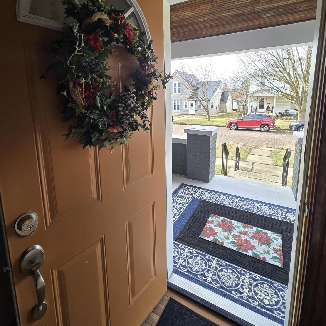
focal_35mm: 16
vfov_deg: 86.0
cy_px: 125
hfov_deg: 87.4
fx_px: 170
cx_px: 168
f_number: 2.2
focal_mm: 2.2
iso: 50
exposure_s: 1/120
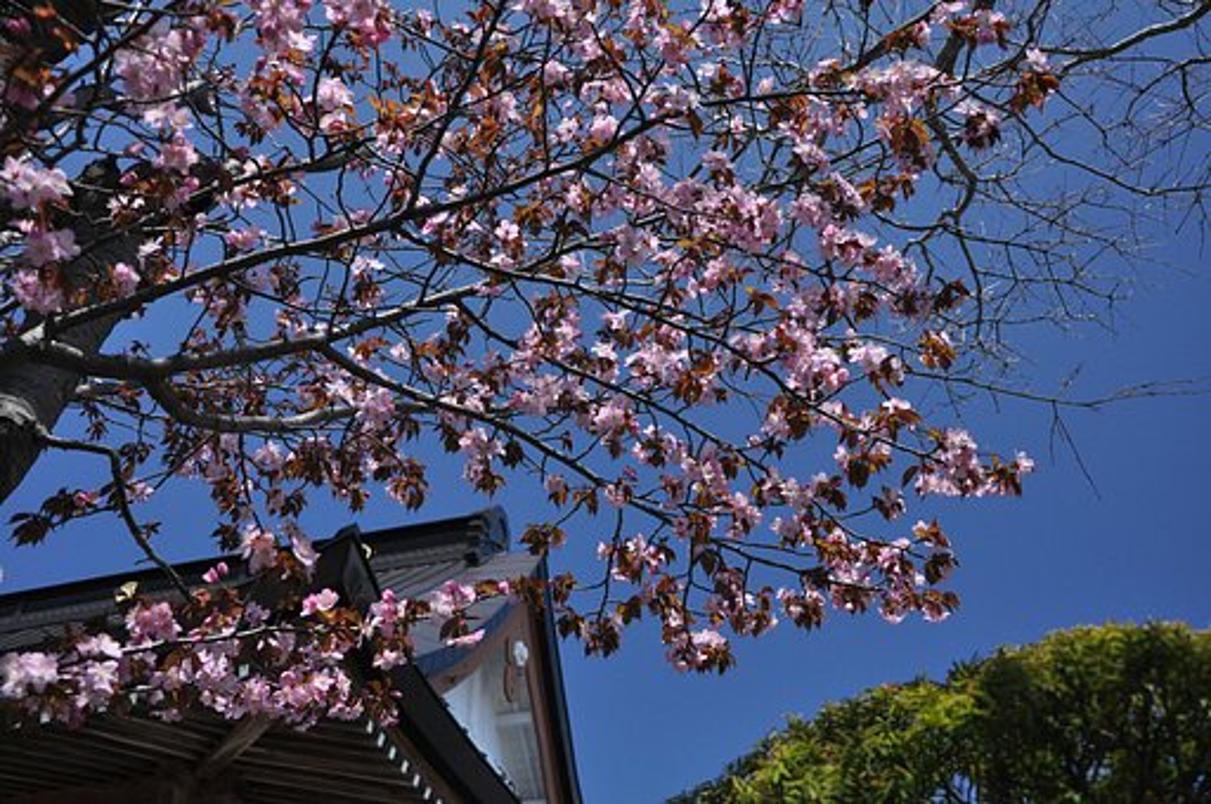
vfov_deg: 35.4
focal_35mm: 38
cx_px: 606
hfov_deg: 51.3
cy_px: 402
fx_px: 1260
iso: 800
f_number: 6.3
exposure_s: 1/1600
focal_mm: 25
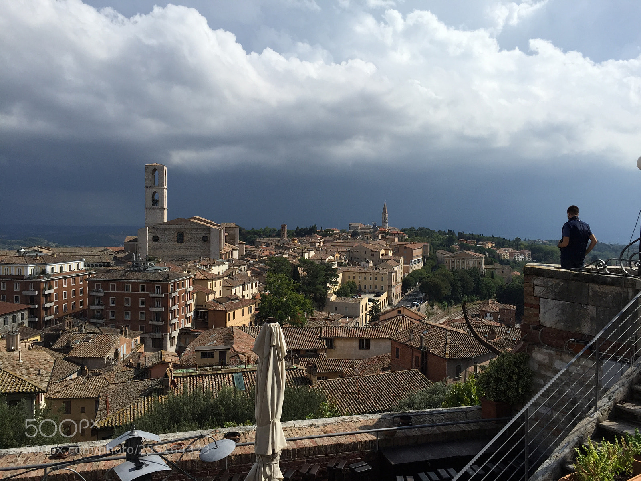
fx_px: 537
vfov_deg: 48.2
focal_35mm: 29
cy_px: 240
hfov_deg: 61.7
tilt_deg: -2.2
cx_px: 320
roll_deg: -1.7
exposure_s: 1/4405
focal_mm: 4.15
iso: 32
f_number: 2.2
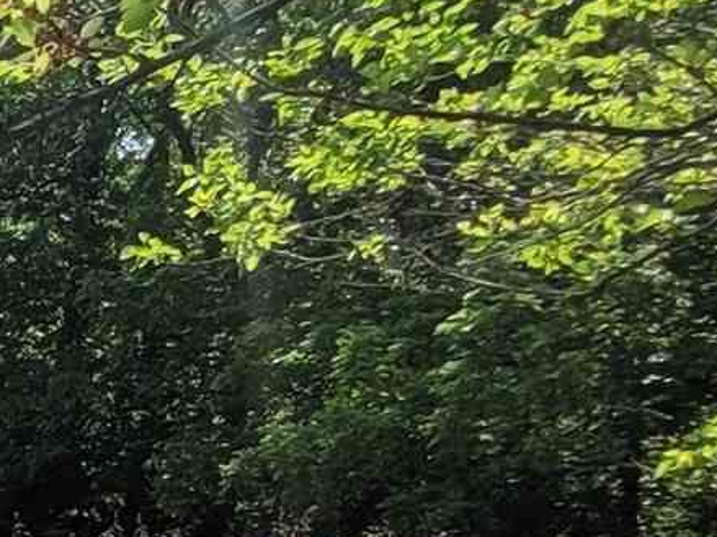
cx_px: -787
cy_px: 635
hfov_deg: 15.9
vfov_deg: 15.7
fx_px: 1884
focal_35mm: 91
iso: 40
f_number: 2.2
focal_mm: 1.74
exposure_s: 1/1505
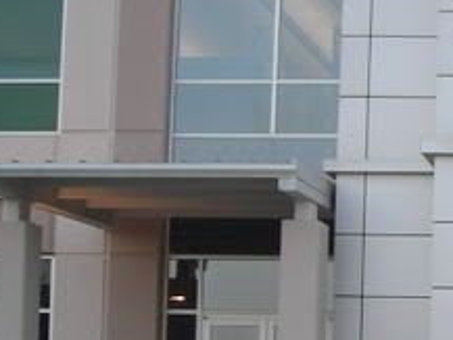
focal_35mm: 140
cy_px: 305
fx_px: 1833
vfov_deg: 10.5
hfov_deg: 13.2
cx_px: 720
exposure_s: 1/83.5
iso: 50
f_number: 3.2
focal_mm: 6.3
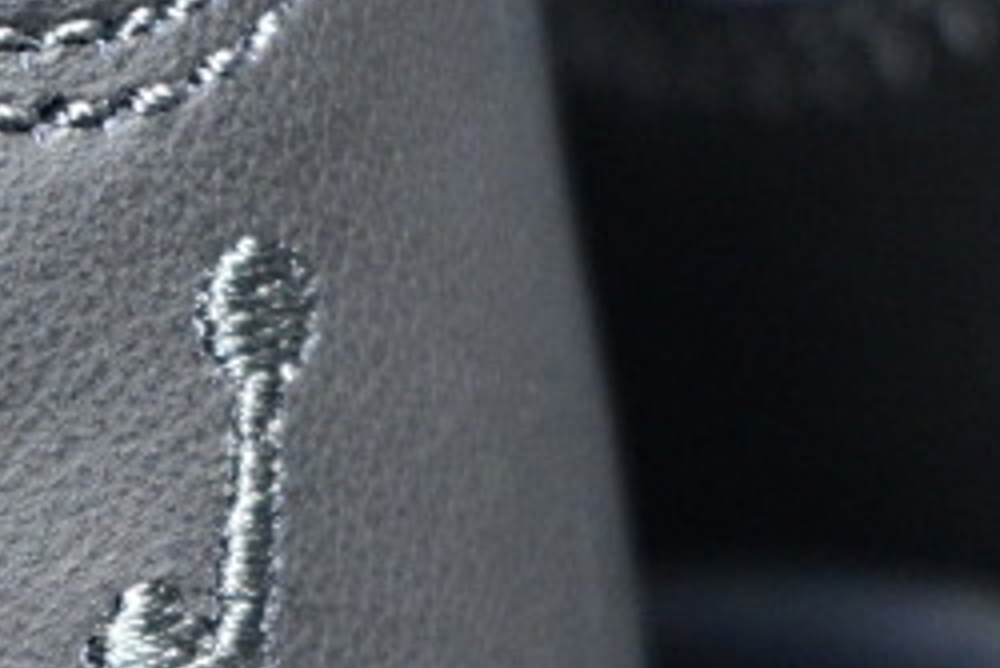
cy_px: 658
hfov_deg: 8.5
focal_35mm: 240
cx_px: 96
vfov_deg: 5.7
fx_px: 6670
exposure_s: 1/125
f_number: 6.3
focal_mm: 50
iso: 3200
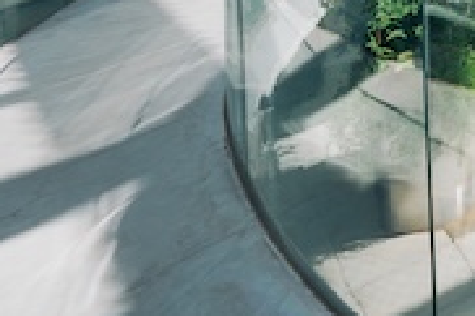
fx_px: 870
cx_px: 1049
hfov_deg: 16.9
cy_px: -414
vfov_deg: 14.5
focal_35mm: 66
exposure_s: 1/160
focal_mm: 12
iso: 100
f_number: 8
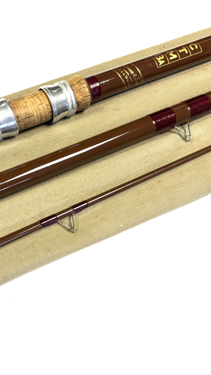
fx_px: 378
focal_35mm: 38
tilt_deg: -69.1
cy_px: 187
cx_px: 58
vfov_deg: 52.8
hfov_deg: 30.8
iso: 80
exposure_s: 1/121
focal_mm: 5.96
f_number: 1.6
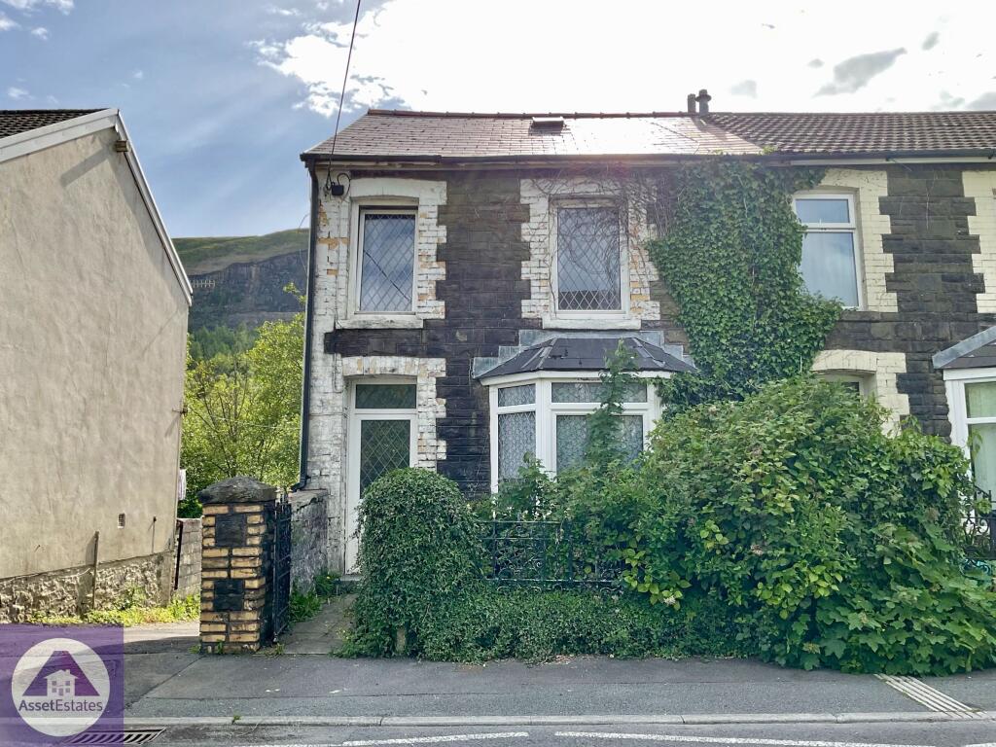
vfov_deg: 48.2
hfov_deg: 61.7
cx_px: 498
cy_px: 374
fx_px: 834
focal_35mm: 29
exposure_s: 1/666
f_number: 1.8
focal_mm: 3
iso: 16
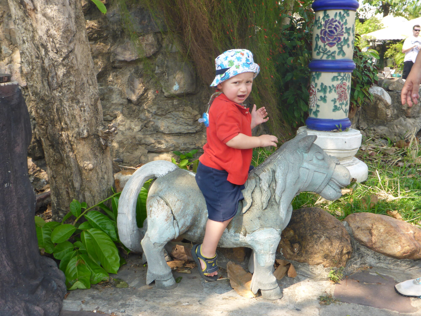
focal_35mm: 37
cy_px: 158
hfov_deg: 50.1
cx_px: 210
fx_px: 450
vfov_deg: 38.7
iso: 100
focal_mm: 6.4
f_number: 3.9
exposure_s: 1/200
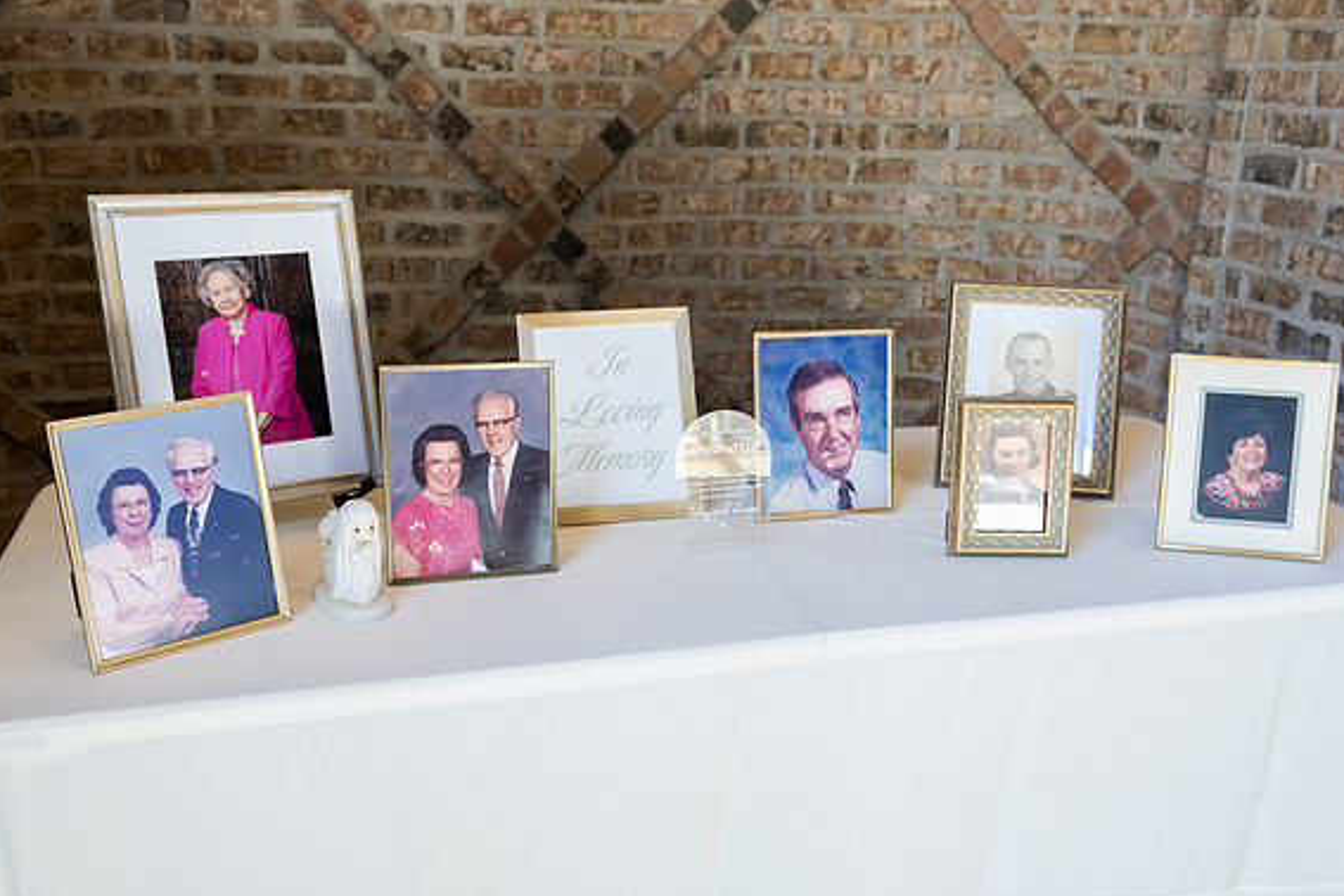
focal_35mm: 34
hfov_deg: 55.8
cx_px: 693
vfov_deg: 38.9
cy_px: 457
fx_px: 1269
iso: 2500
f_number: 5.6
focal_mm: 31
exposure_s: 1/125
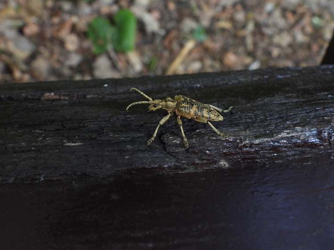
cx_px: 183
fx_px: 444
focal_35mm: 46
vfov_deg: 31.5
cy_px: 112
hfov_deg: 41.2
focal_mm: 7.1
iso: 400
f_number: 3.5
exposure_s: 1/60
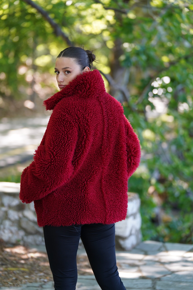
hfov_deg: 12.8
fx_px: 860
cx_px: 96
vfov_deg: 19.1
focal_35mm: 107
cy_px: 145
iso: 500
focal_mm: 107
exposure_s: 1/320
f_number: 2.8
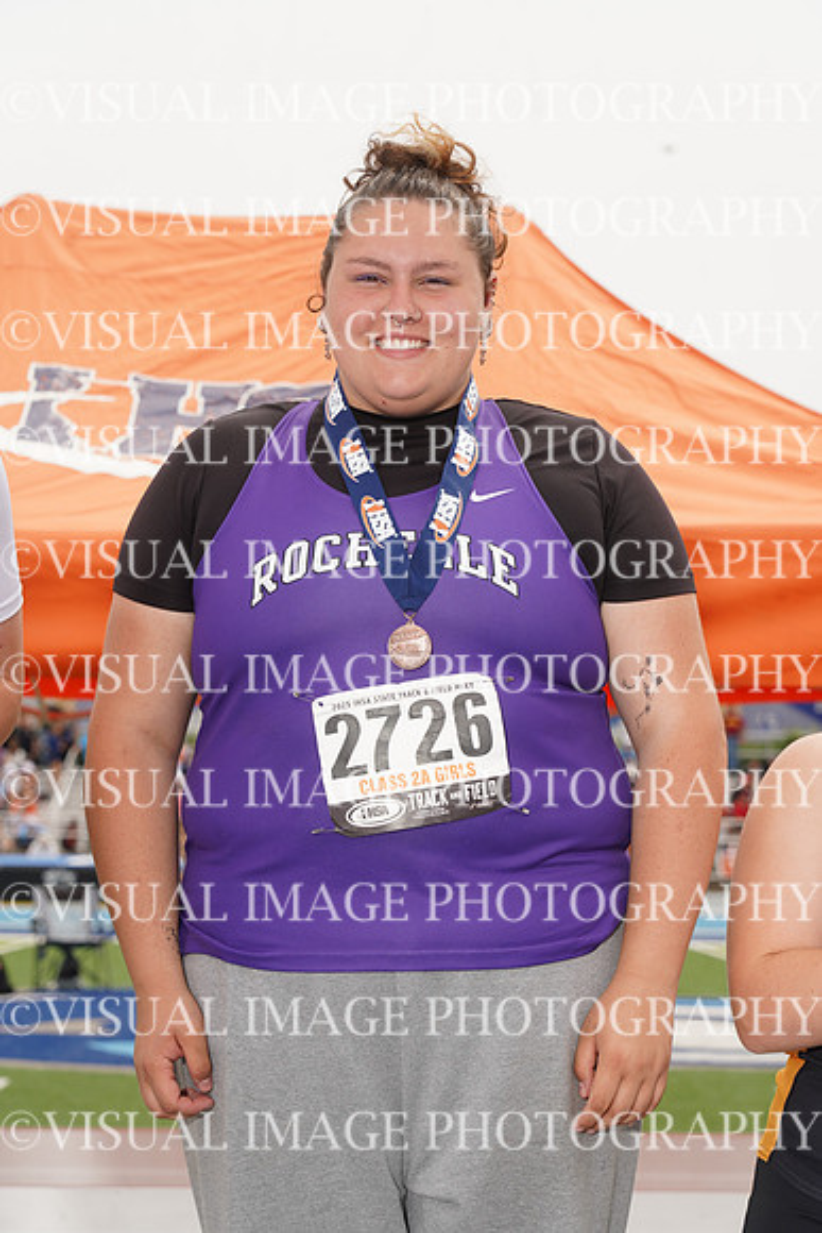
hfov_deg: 13.0
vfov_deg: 19.5
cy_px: 616
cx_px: 411
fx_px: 3594
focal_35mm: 105
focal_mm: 105
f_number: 8
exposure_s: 1/200
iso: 100
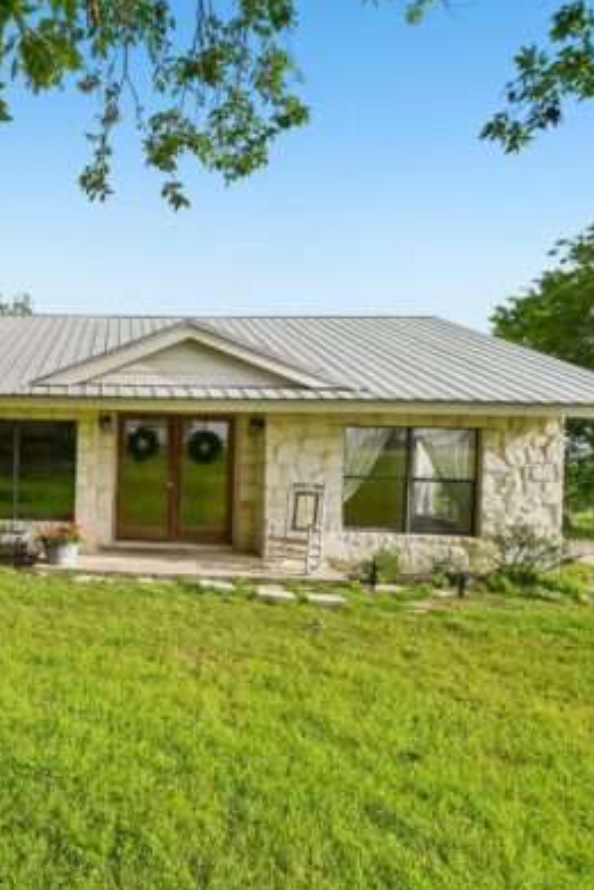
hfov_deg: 47.4
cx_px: 23
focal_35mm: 23
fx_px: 569
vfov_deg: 76.1
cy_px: 446
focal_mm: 10
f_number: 8
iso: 400
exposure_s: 1/1250
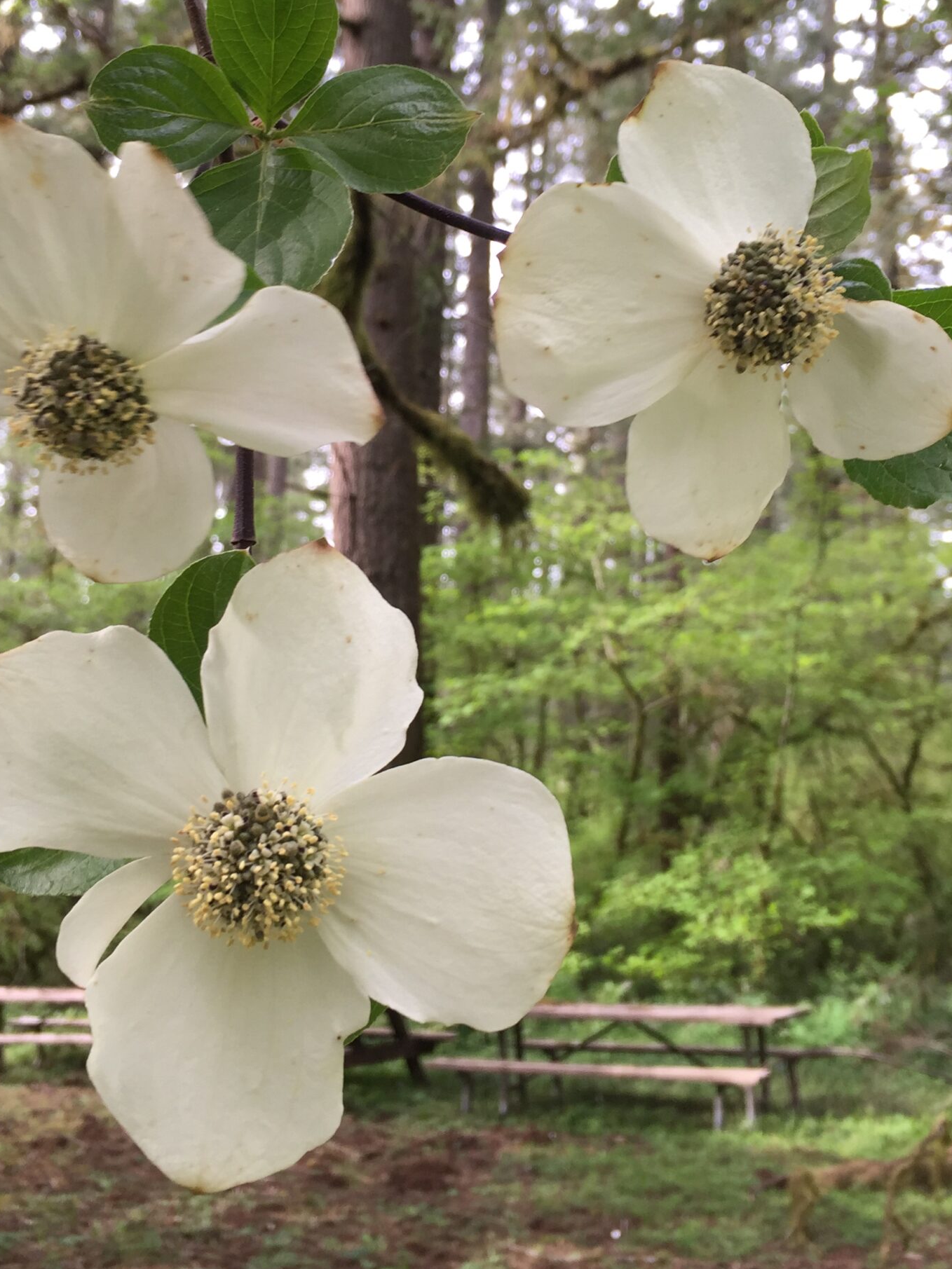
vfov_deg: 45.4
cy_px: 481
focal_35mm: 41
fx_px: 1504
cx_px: 397
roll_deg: -3.8
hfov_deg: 35.0
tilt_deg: +12.6
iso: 32
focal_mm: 4.15
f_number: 2.2
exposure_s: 1/60
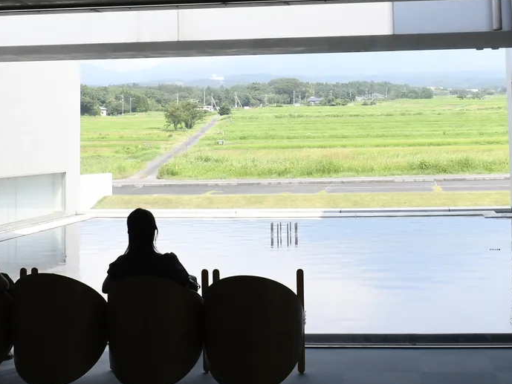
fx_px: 902
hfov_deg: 31.7
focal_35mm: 61
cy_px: 17
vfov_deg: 23.2
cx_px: 278
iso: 800
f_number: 8
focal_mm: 18
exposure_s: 1/640
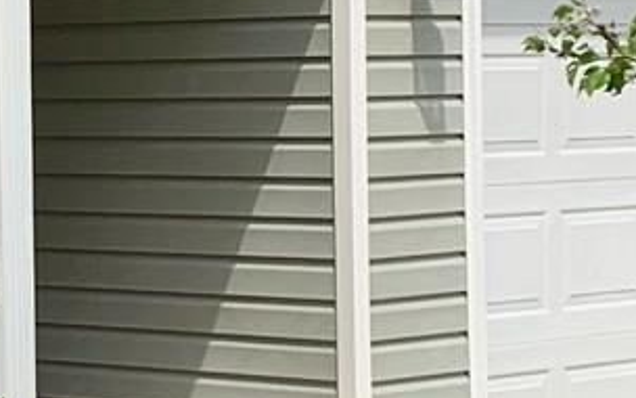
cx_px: -199
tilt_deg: +0.2
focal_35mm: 183
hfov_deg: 11.2
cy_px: 98
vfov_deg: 7.2
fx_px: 3172
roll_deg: +1.7
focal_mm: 4.25
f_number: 1.8
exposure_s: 1/3521
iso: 25
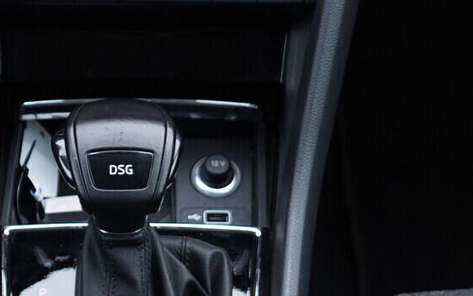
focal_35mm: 95
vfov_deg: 13.4
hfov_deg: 21.7
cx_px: 140
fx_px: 1225
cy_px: 361
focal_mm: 24
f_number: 2.8
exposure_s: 1/40
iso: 250
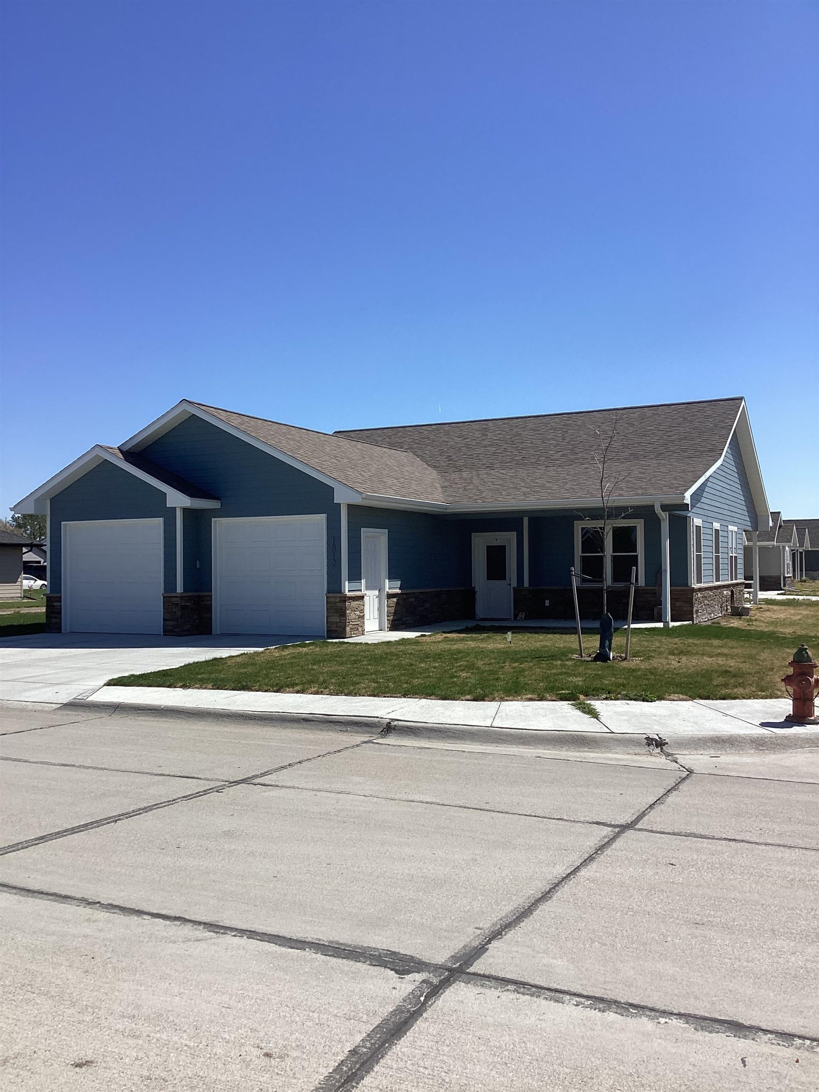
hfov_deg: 45.4
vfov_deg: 58.4
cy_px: 546
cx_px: 410
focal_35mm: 31
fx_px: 978
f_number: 2.4
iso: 25
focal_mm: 3.3
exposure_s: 1/1942
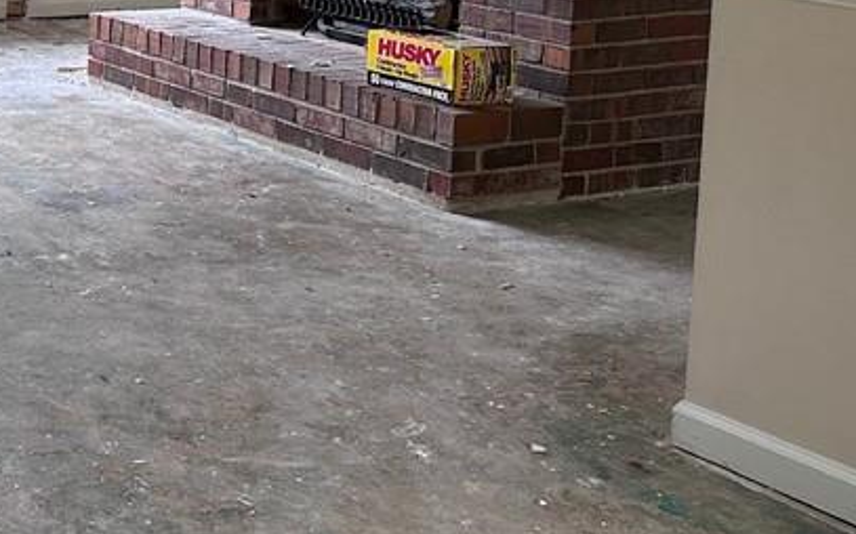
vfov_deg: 19.1
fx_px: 1492
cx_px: -183
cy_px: -118
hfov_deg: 27.9
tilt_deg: -4.9
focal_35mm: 64
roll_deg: -1.2
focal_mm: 6.86
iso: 160
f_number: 1.78
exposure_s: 1/121
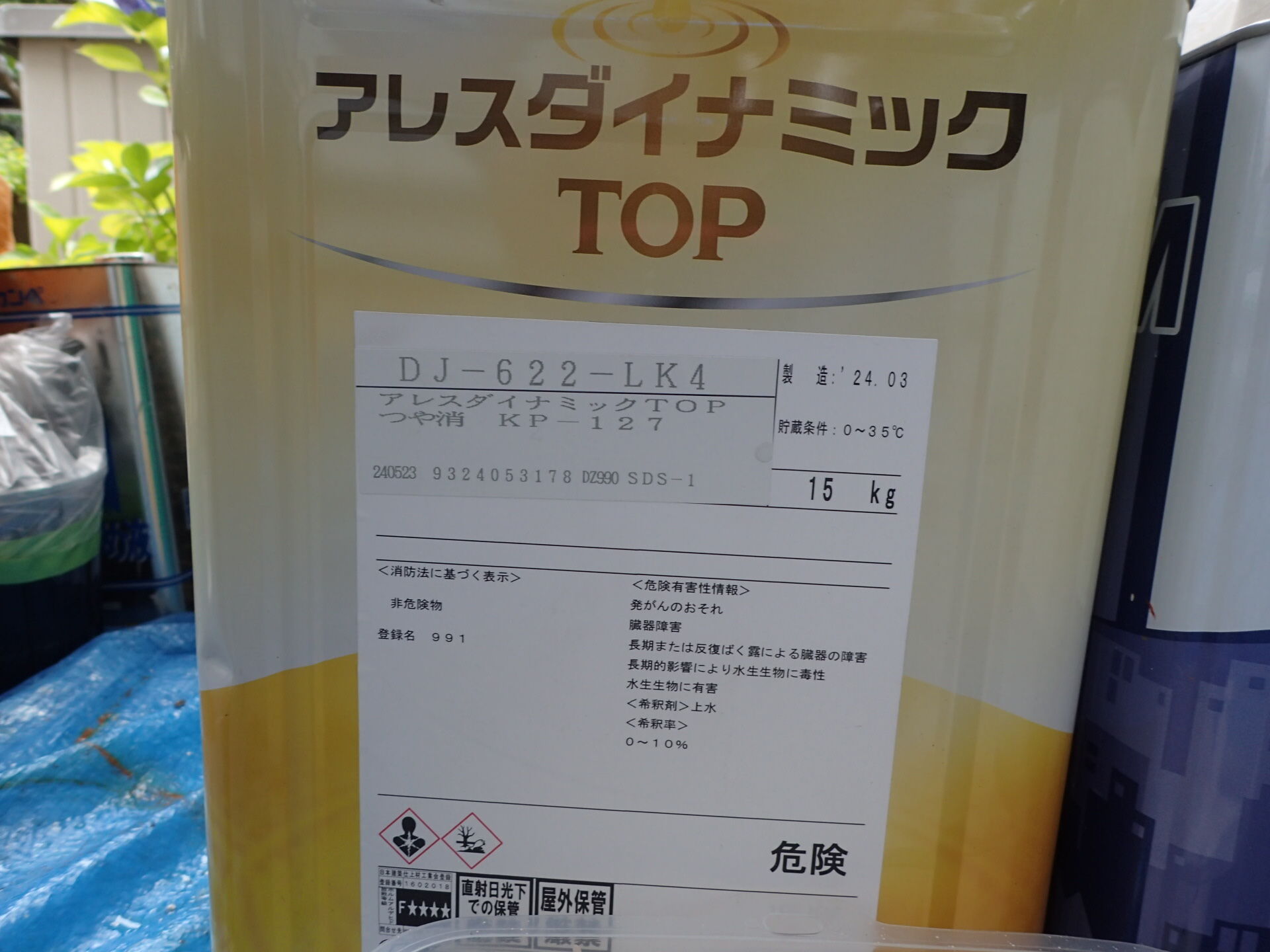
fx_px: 917
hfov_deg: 69.4
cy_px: 476
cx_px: 635
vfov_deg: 54.9
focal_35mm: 25
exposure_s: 1/80
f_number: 2.8
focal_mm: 4.5
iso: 100
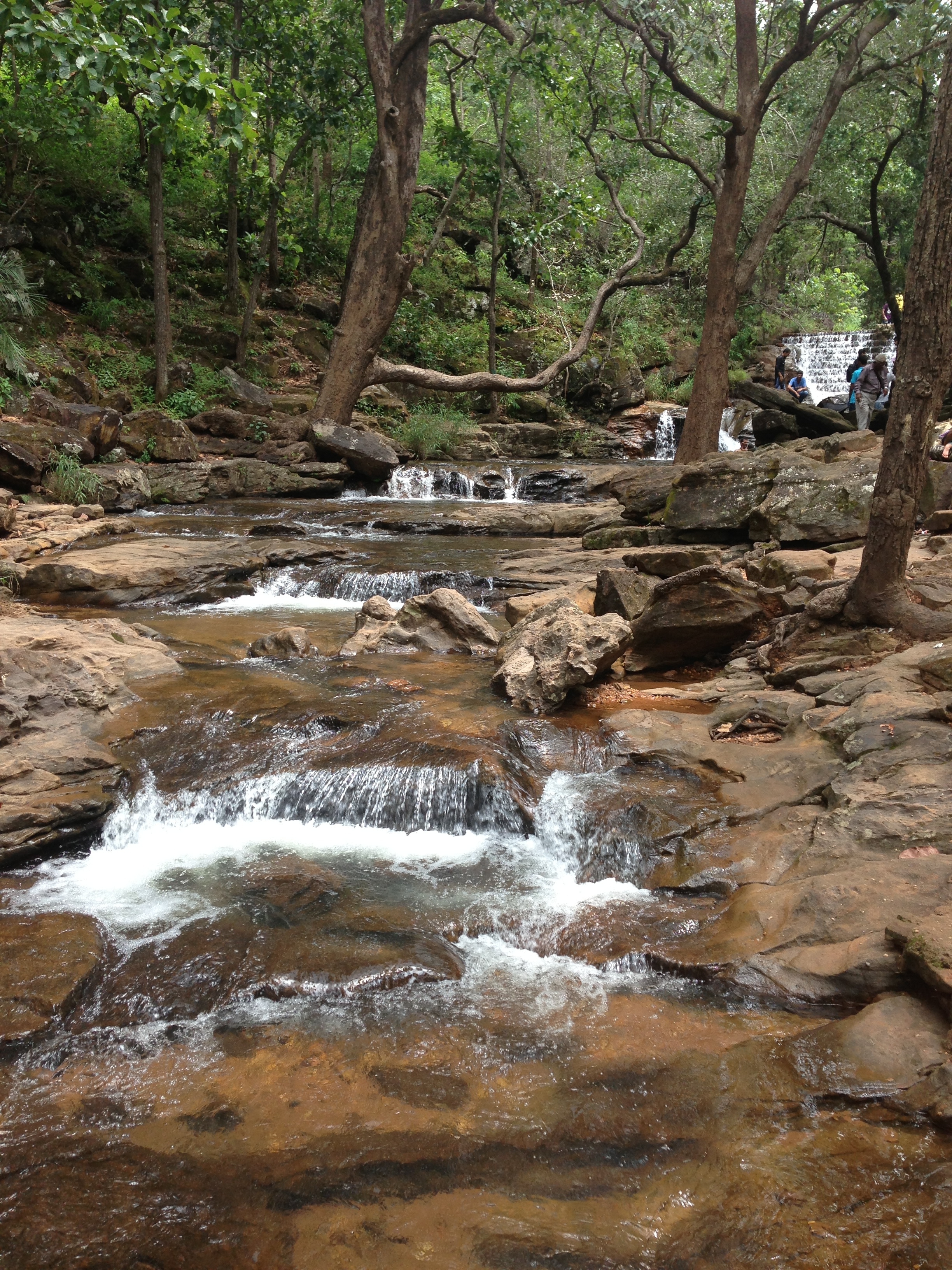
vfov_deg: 55.4
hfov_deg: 42.9
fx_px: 1210
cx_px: 476
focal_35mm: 33
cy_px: 635
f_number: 2.4
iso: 50
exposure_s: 1/137
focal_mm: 4.13
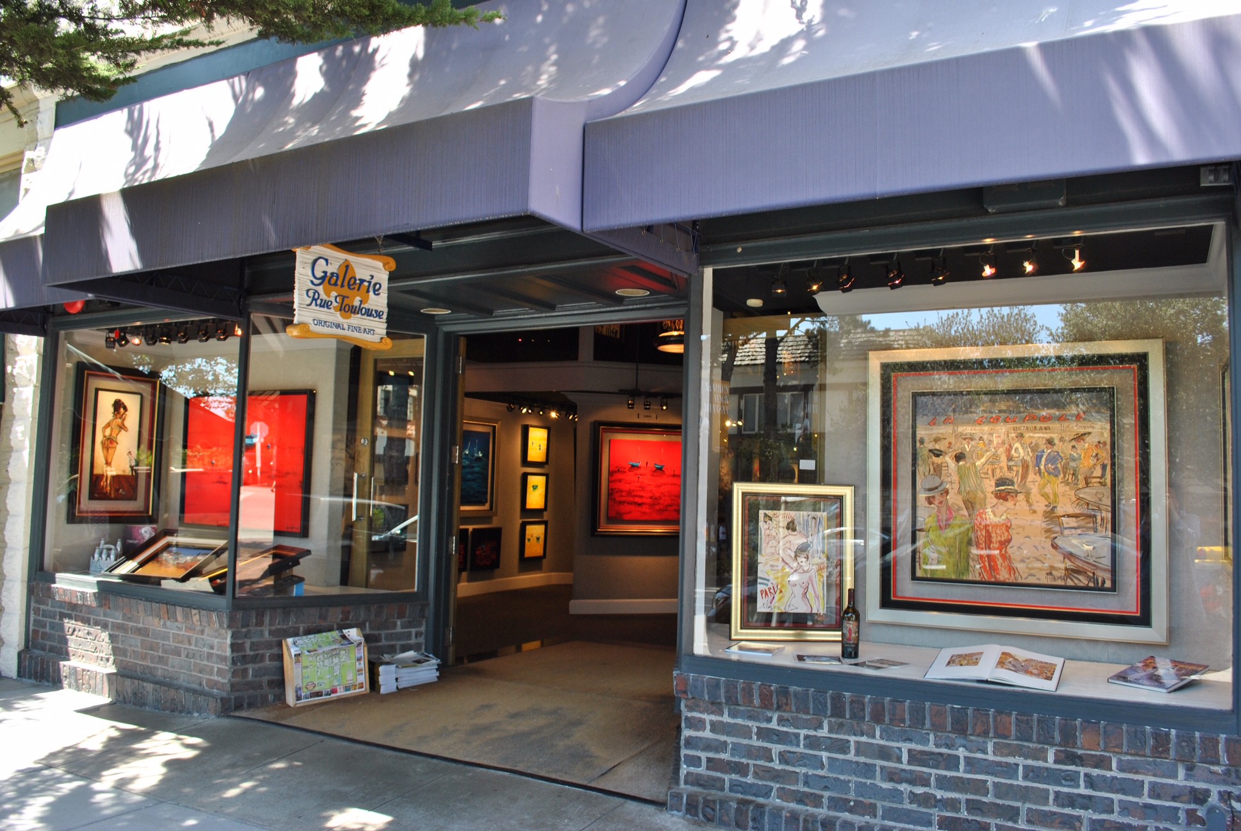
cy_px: 416
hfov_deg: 67.3
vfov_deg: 48.0
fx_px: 932
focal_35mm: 27
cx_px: 620
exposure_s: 1/125
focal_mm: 18
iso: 200
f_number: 5.6
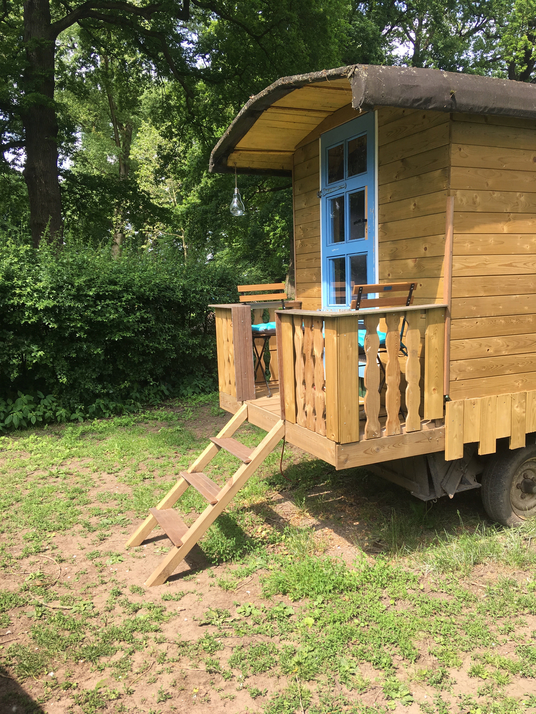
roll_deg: +0.8
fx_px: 599
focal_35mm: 29
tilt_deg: -6.8
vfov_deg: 61.7
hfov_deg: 48.2
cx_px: 268
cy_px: 357
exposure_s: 1/330
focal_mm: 4.15
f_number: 2.2
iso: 25
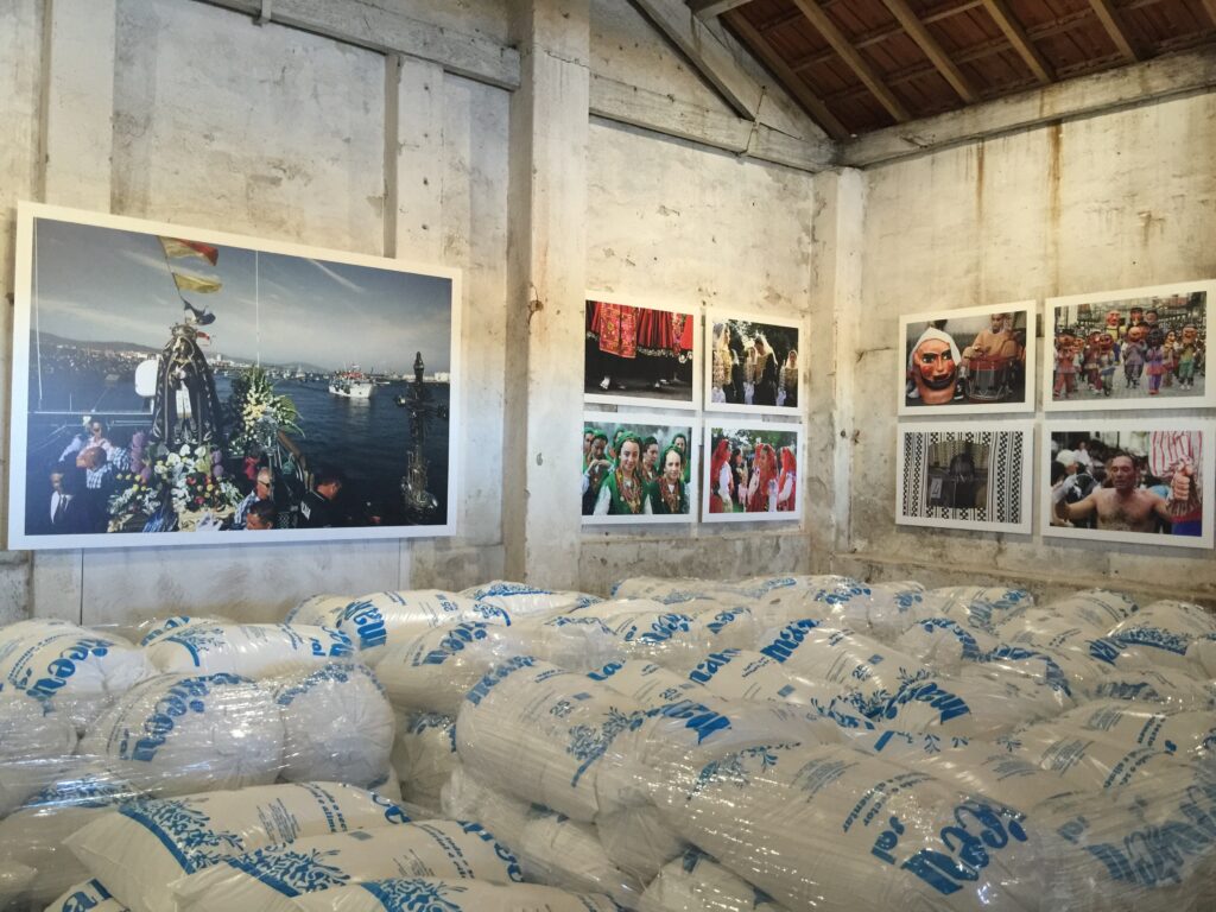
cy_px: 456
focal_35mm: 29
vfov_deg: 48.2
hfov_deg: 61.7
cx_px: 608
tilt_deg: +1.3
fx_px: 1019
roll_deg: -2.3
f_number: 2.2
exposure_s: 1/17
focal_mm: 4.15
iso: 125
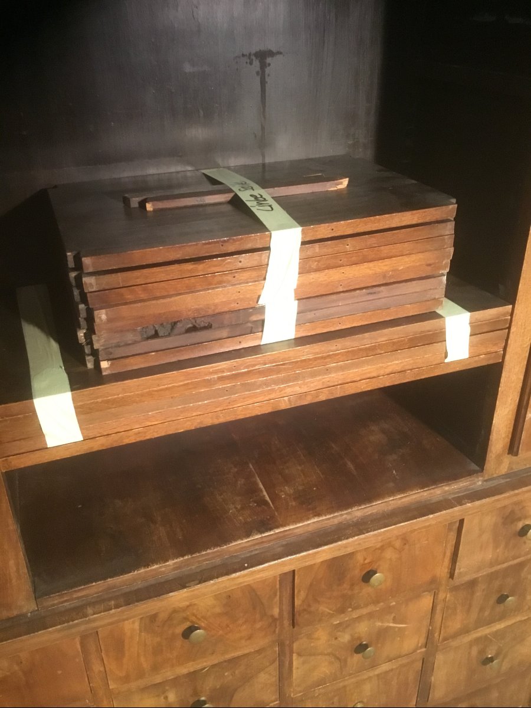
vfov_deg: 58.4
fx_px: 634
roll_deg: +0.0
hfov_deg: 45.4
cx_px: 266
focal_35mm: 31
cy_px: 354
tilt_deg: -28.0
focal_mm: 3.3
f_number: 2.4
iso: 250
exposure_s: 1/17
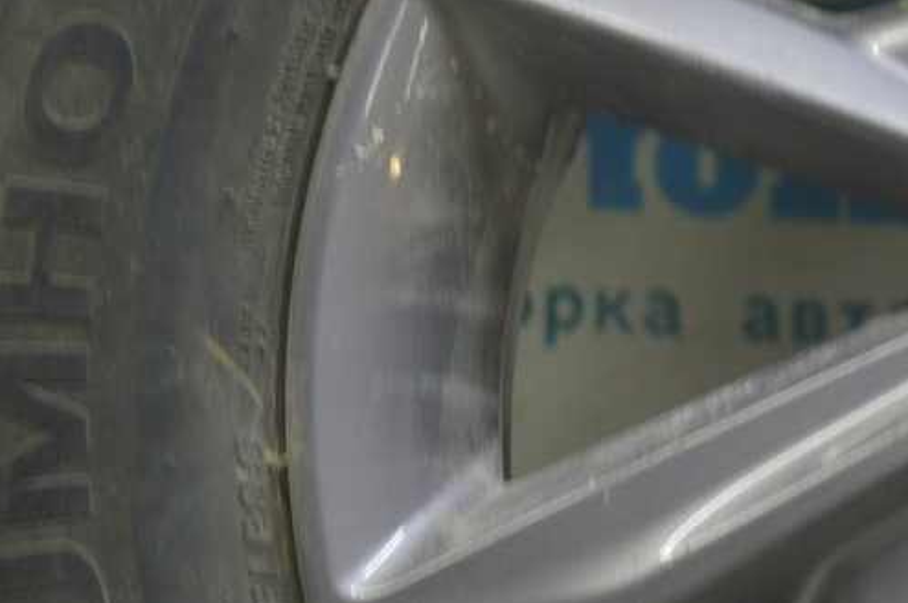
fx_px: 4308
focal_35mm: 171
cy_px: 196
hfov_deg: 12.0
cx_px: 528
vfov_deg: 8.0
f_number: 5.6
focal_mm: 55
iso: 400
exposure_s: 1/20
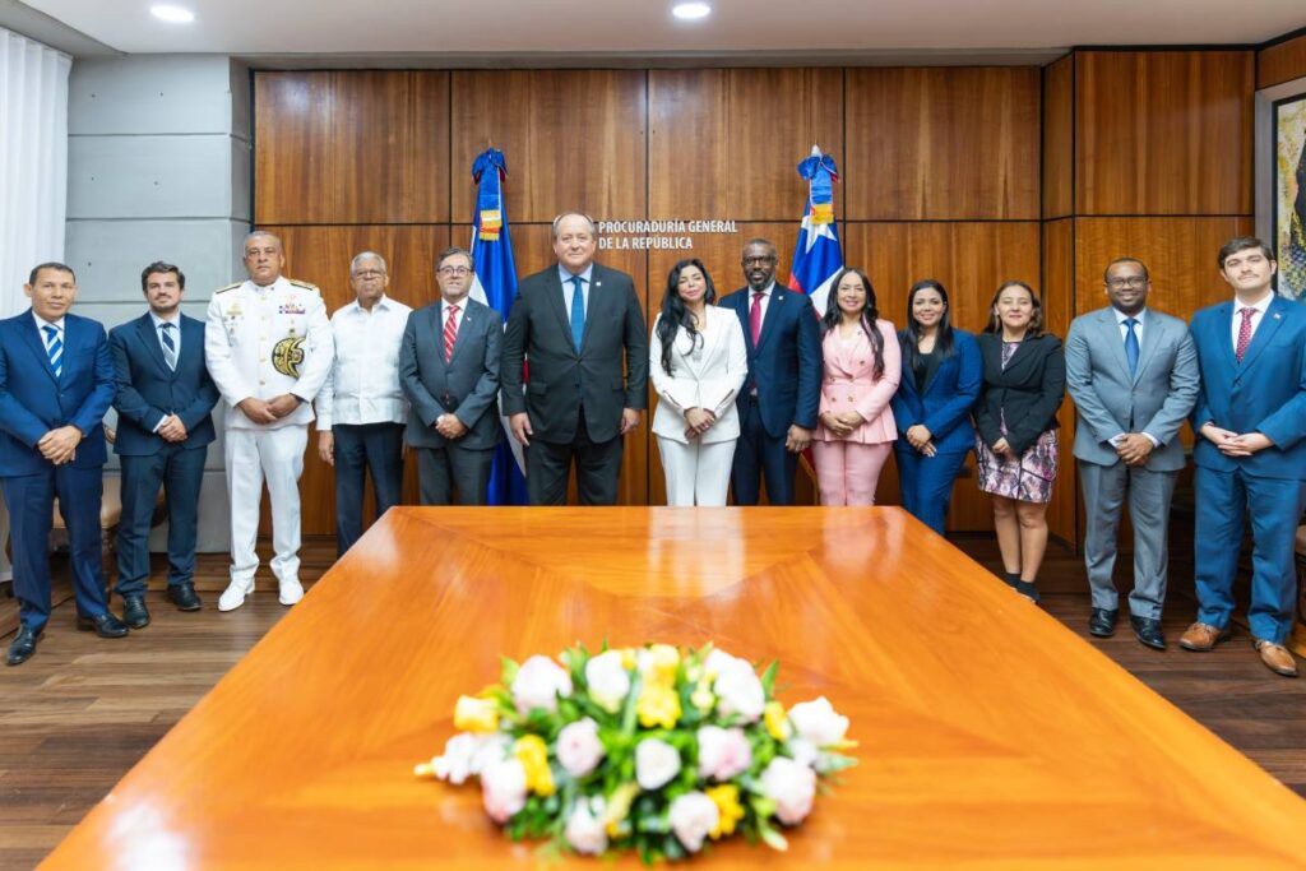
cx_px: 653
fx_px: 726
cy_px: 436
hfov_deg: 84.0
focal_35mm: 20
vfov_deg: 61.9
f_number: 2.8
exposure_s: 1/160
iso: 1600
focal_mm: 20
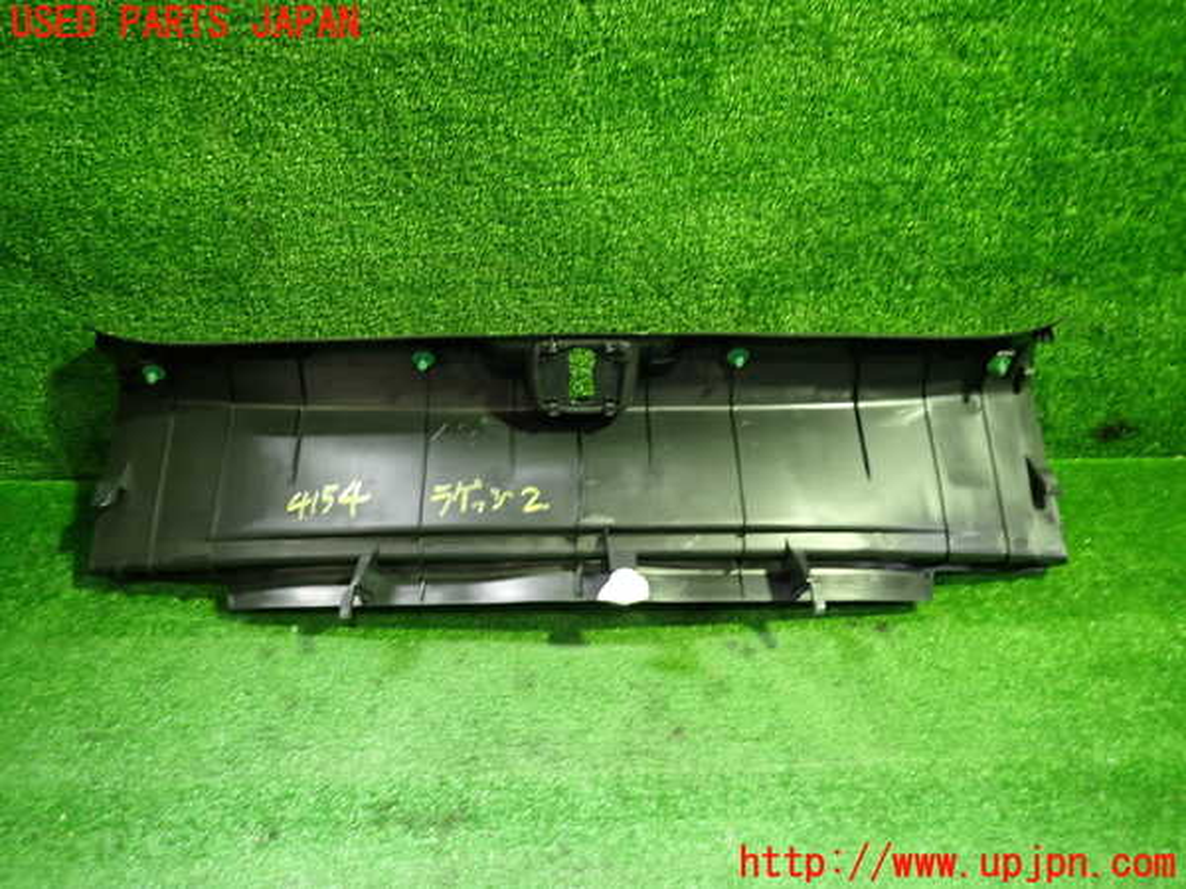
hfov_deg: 69.4
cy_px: 444
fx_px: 857
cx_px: 593
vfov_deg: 54.9
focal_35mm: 25
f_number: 2
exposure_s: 1/30
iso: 320
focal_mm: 4.5
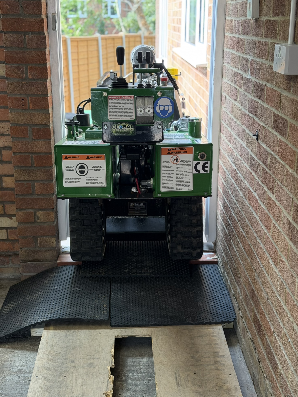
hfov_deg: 29.1
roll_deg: -0.5
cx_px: 149
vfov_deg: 38.2
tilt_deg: -16.5
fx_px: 574
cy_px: 197
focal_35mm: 50
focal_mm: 6.76
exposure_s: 1/100
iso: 50
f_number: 1.78
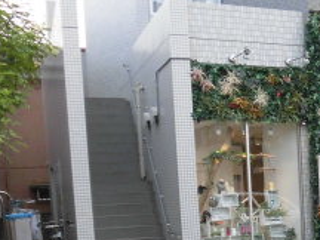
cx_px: 413
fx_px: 656
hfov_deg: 24.1
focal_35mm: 71
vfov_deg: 19.7
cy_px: 271
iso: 100
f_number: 3.1
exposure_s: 1/125
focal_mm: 4.3
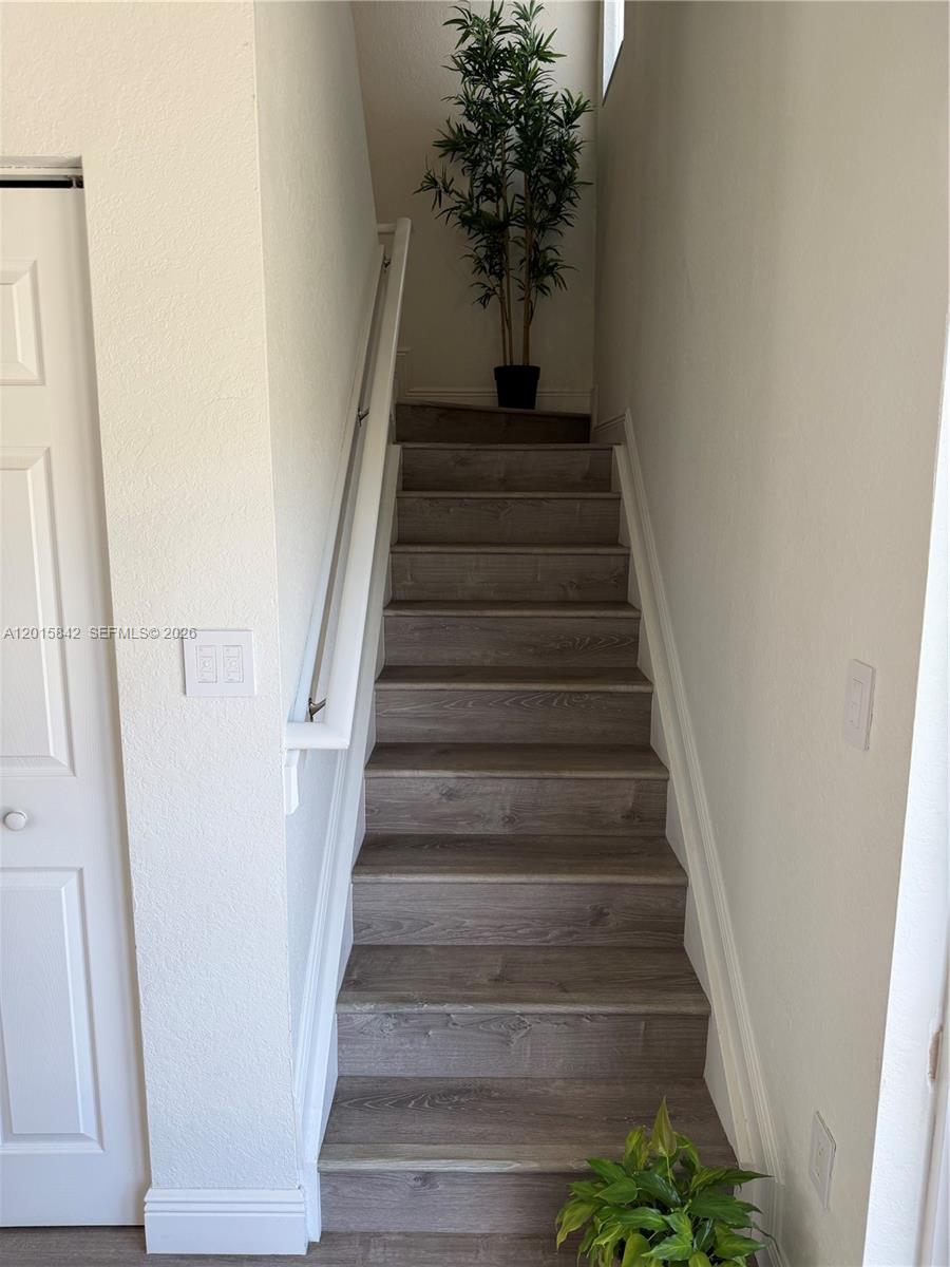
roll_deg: +0.8
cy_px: 634
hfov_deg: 56.8
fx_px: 878
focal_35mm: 24
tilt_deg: -10.9
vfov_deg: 71.6
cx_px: 475
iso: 100
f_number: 1.78
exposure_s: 1/121
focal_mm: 6.76
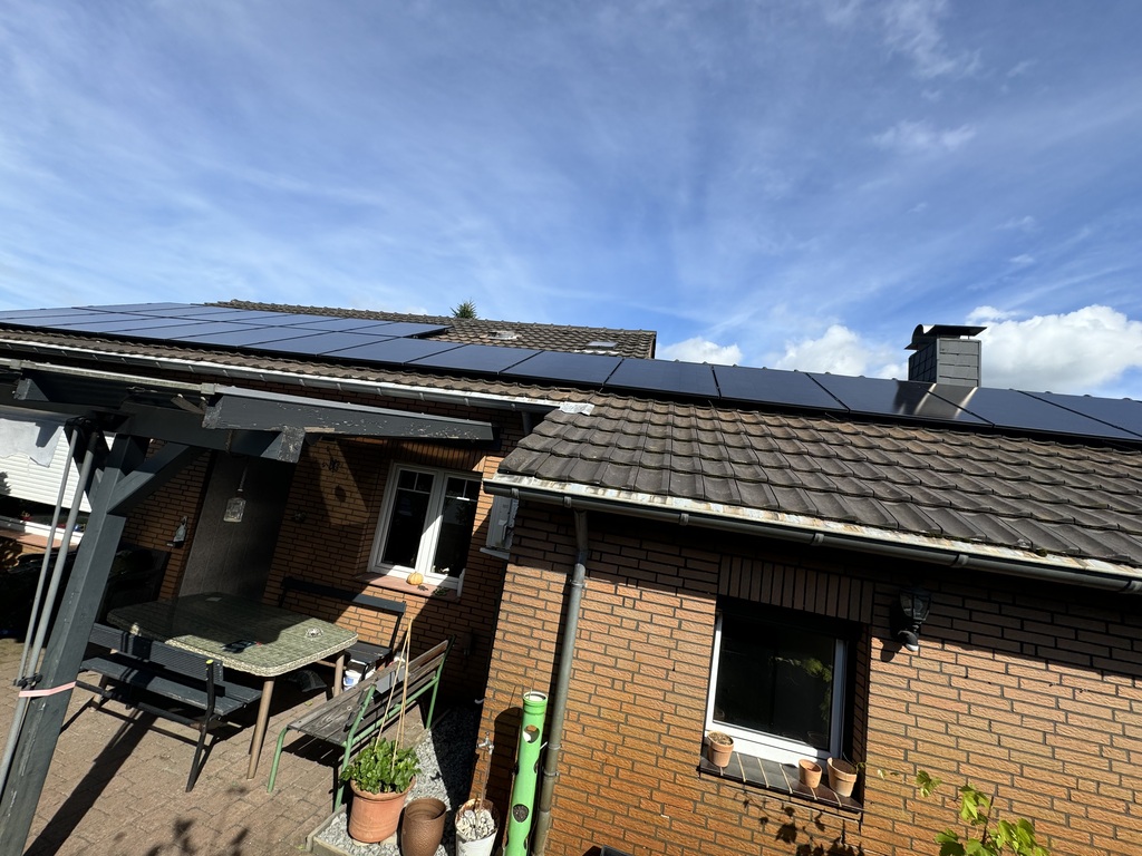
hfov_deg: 102.1
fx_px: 462
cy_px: 428
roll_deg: -9.3
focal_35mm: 14
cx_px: 571
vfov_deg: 85.7
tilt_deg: +7.7
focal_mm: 2.22
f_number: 2.2
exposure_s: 1/1299
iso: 50
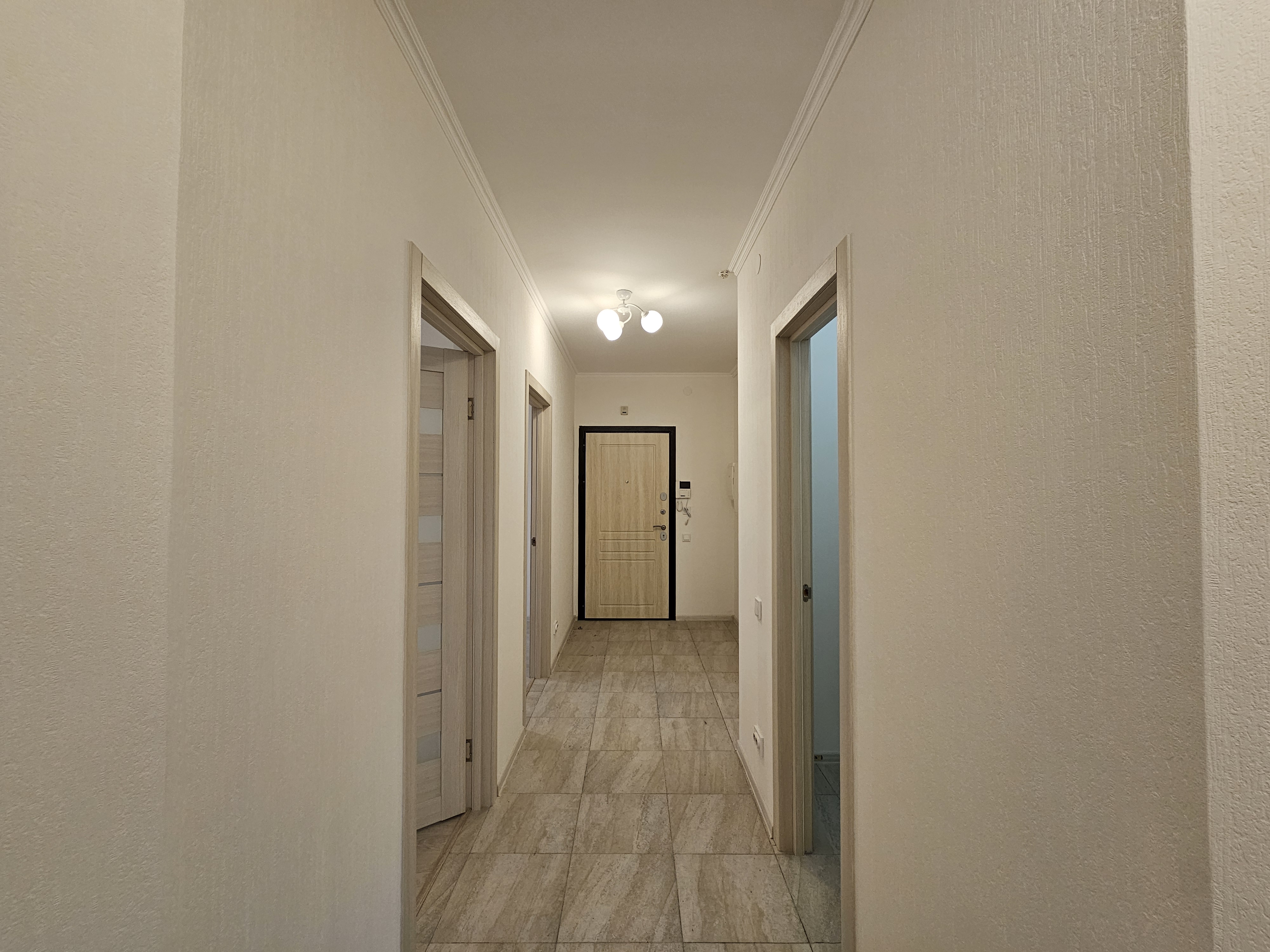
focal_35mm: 13
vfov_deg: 89.9
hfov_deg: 106.2
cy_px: 476
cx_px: 635
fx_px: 477
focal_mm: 2.2
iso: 100
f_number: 2.2
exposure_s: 1/70.8
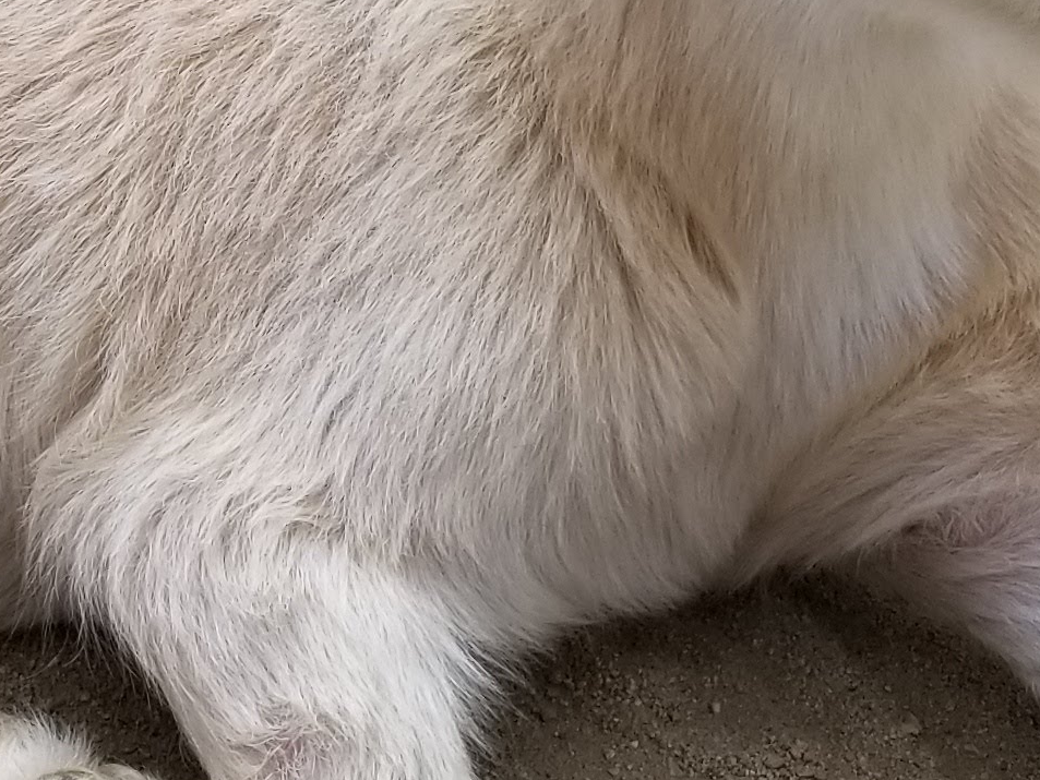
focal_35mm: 110
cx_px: 164
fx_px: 3305
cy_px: 136
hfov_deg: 17.7
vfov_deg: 13.4
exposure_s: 1/4056
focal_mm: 4.25
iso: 50
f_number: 1.7
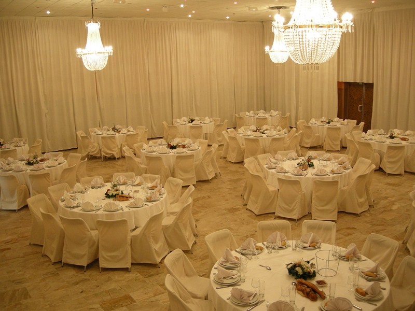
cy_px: 156
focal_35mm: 36
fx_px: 432
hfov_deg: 51.4
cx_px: 208
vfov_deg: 39.7
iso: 207
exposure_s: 1/60
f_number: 2.7
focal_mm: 7.5
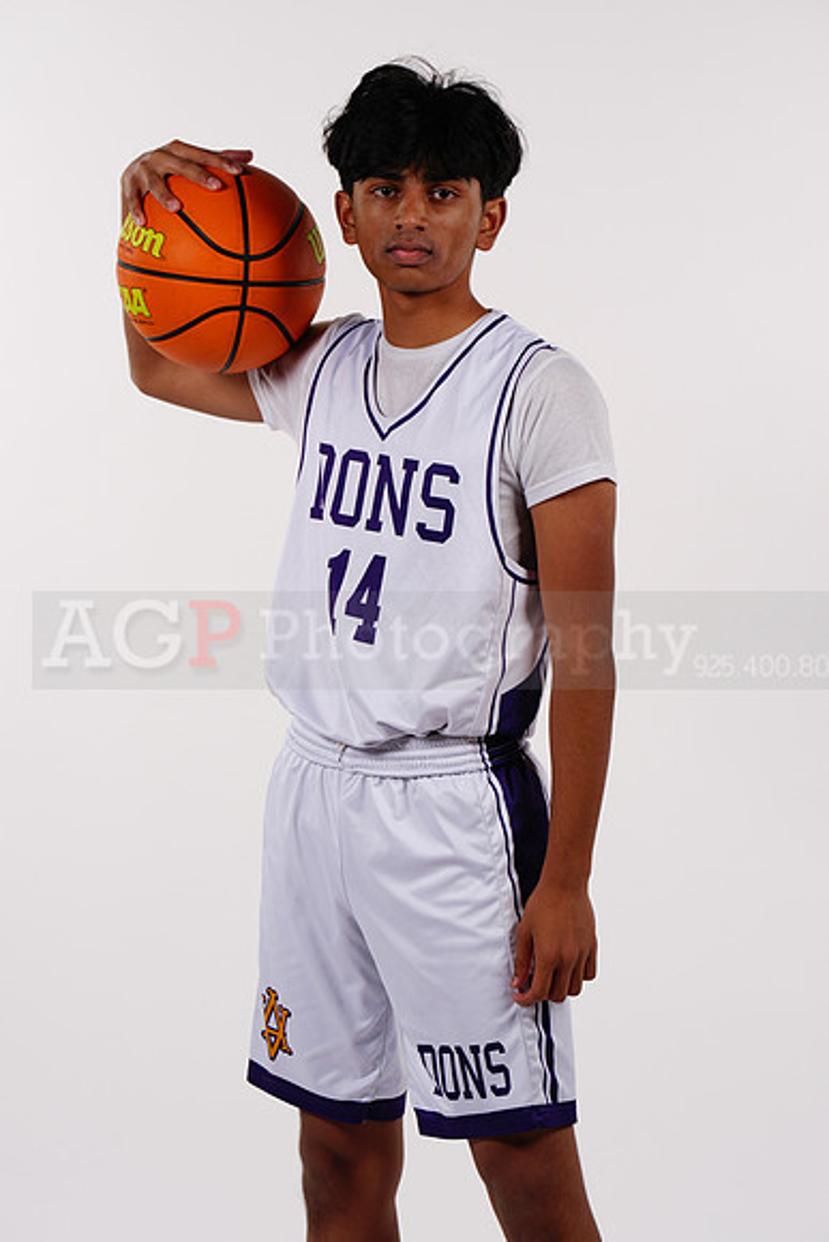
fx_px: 6904
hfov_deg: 6.9
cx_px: 414
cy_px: 621
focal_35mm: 200
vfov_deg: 10.3
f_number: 9
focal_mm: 200
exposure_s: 1/500
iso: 200
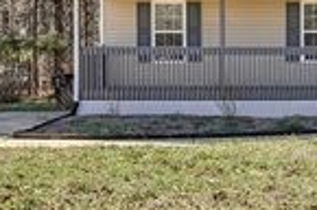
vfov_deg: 17.7
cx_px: 383
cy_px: 40
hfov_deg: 24.2
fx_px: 668
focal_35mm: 76
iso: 800
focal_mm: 22
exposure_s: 1/800
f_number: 8
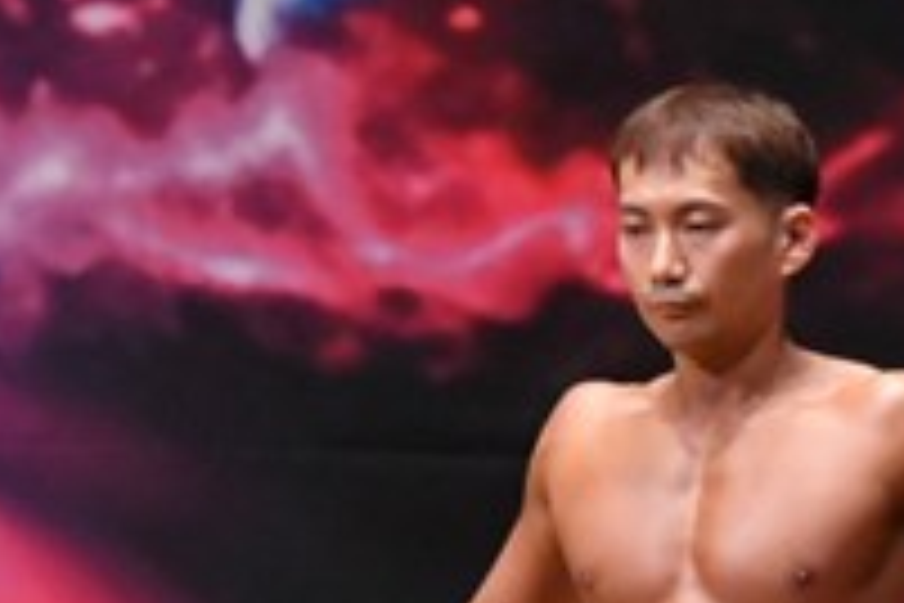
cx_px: 1545
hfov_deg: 2.1
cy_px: 1012
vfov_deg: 1.4
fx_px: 24632
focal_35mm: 981
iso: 8000
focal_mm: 170
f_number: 5.6
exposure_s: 1/400
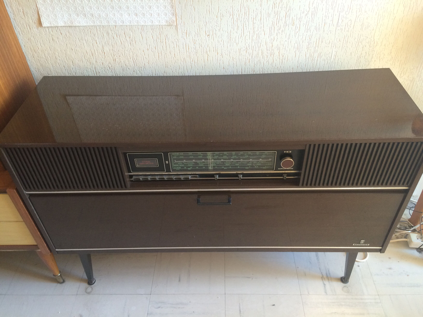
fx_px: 354
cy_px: 158
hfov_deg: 61.7
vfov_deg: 48.2
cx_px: 212
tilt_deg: -40.0
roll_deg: +3.2
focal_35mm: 29
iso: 80
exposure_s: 1/33
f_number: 2.2
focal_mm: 4.15
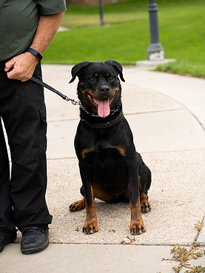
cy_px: 125
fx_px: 694
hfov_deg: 16.8
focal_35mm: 88
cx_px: 95
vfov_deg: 22.2
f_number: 4
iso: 640
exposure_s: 1/500
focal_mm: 75
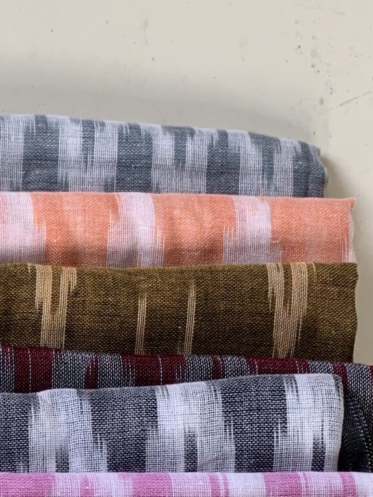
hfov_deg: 16.5
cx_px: -32
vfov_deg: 20.9
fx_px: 1250
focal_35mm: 87
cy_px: 606
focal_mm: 4.25
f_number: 1.8
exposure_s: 1/121
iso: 64
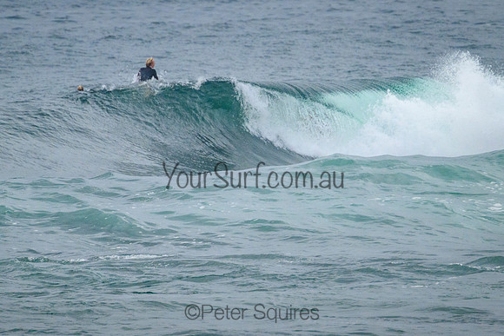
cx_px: 274
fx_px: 15399
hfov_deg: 1.9
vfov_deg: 1.3
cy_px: 140
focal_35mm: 1100
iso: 2200
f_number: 11
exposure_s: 1/2000
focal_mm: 800
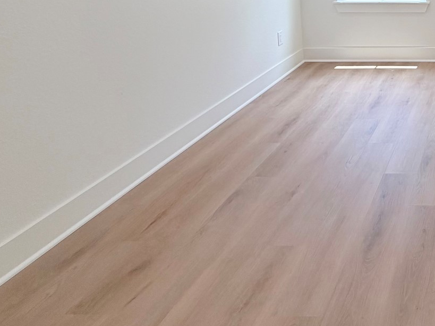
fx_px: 440
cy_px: -23
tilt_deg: -6.9
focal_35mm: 35
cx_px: 489
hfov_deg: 41.1
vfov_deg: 35.5
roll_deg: +0.6
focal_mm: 2.22
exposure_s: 1/120
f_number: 2.2
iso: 64
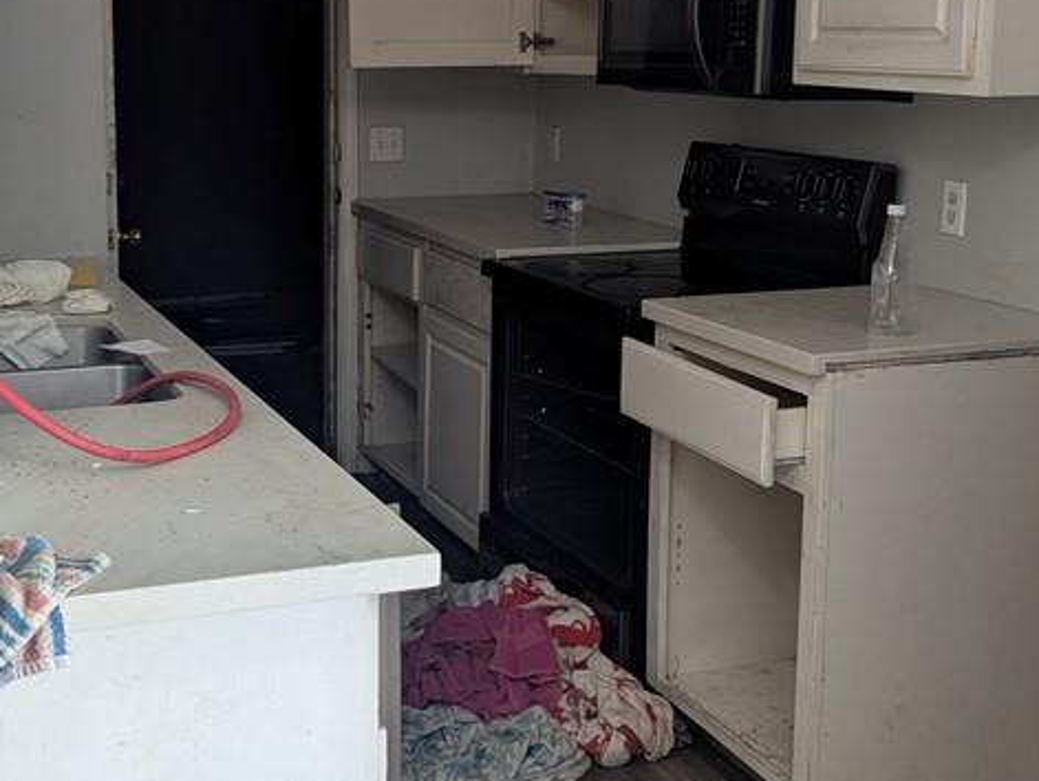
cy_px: 285
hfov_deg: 36.7
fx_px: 1562
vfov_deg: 28.0
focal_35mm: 52
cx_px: 420
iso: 126
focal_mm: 6.81
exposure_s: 1/14.8
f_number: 1.85
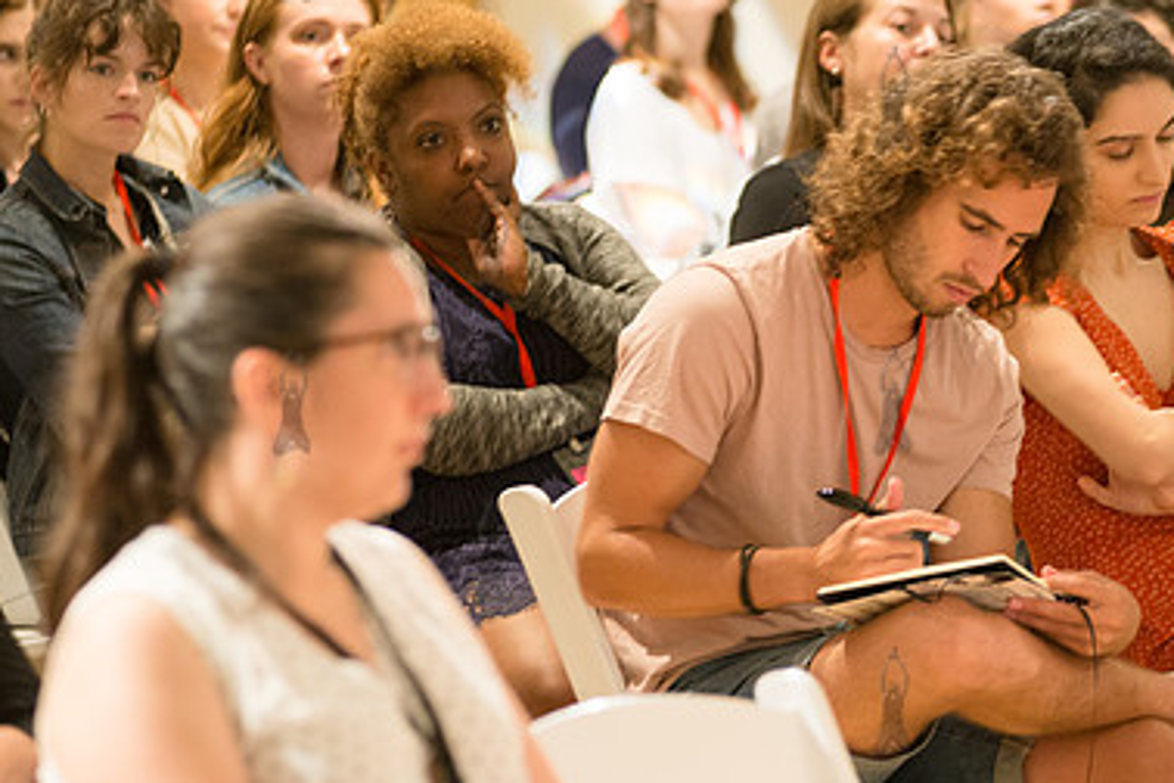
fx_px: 6750
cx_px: 891
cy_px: 399
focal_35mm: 207
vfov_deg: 6.6
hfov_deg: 9.9
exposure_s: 1/40
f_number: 4
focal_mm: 135
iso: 2500
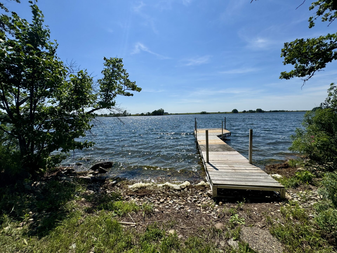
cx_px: 168
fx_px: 136
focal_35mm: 14
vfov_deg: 85.7
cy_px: 126
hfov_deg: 102.1
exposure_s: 1/3546
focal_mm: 2.22
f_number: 2.2
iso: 50
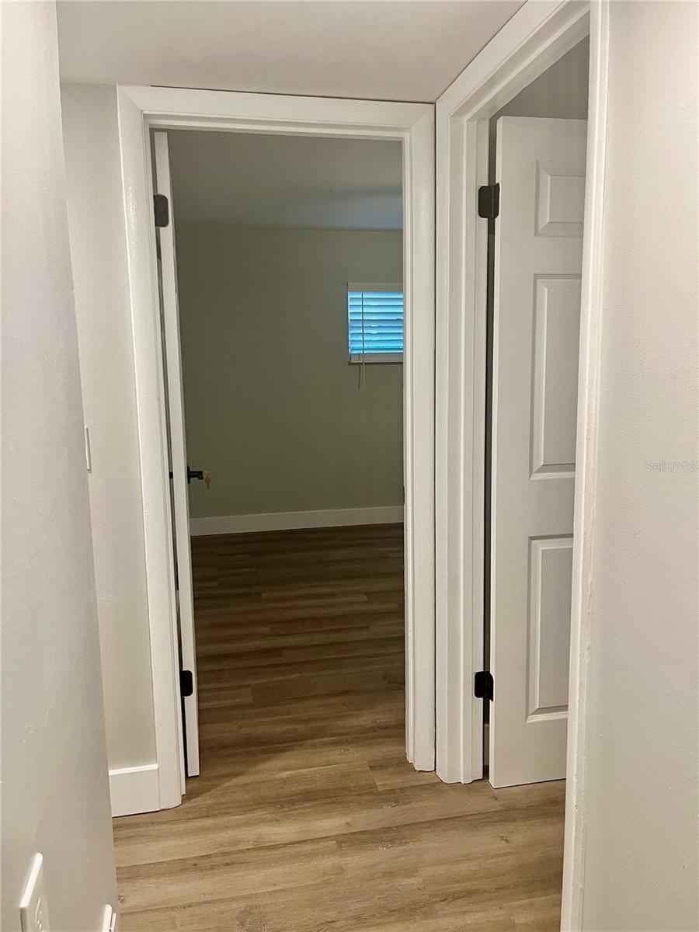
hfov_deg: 53.1
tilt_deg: -7.5
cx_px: 350
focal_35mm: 26
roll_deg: +0.6
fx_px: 700
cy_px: 466
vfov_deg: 67.3
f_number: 1.6
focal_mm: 5.1
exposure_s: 1/60
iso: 160
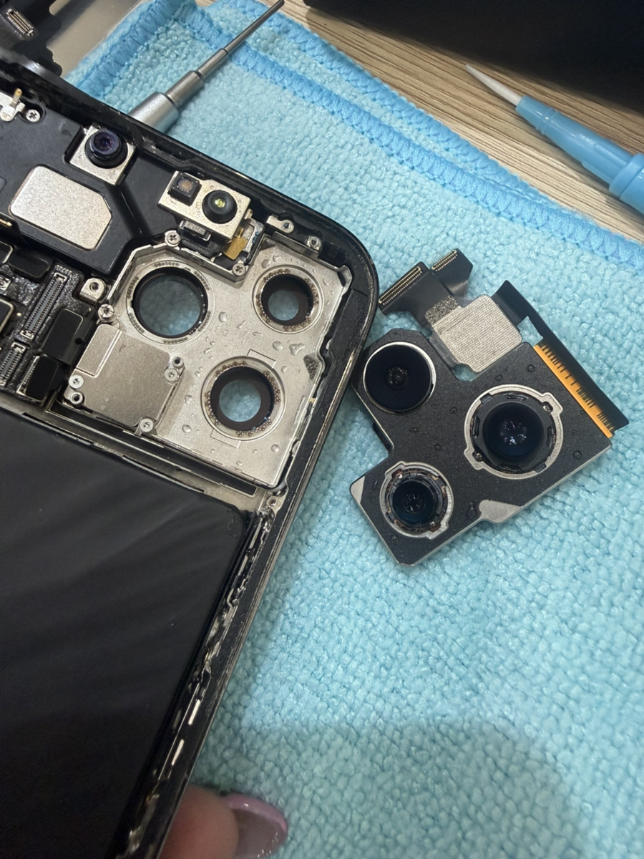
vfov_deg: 71.6
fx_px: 595
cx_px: 322
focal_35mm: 24
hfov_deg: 56.8
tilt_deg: -72.1
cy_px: 430
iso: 200
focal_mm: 2.22
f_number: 2.2
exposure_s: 1/99
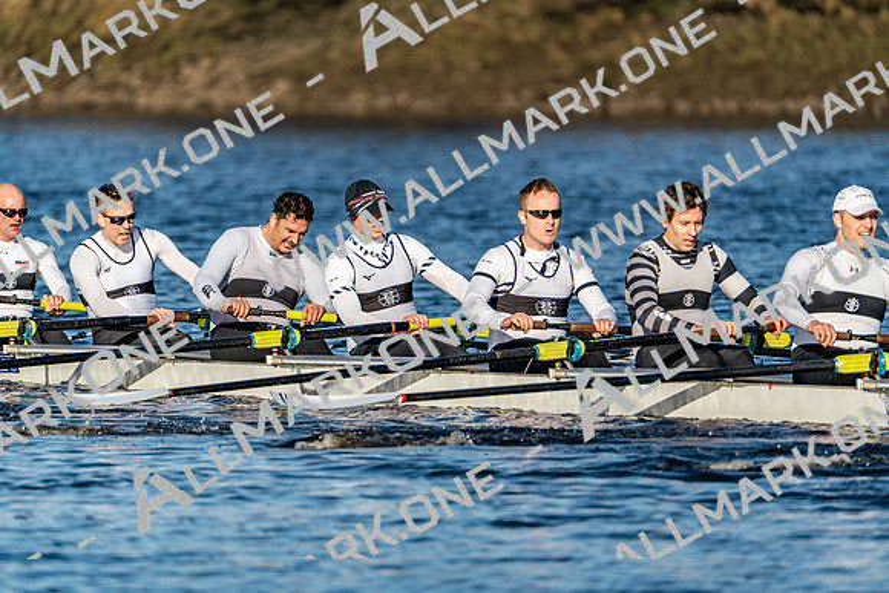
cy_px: 296
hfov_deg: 3.4
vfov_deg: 2.3
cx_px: 444
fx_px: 14819
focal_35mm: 600
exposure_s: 1/2000
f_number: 6.3
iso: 320
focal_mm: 600
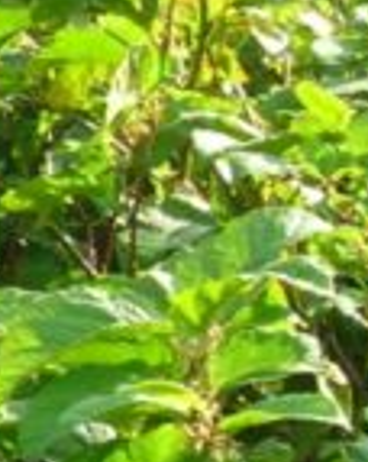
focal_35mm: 248
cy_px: 354
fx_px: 3384
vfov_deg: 7.8
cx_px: -584
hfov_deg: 5.9
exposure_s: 1/64.2
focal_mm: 7.7
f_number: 5.4
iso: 50
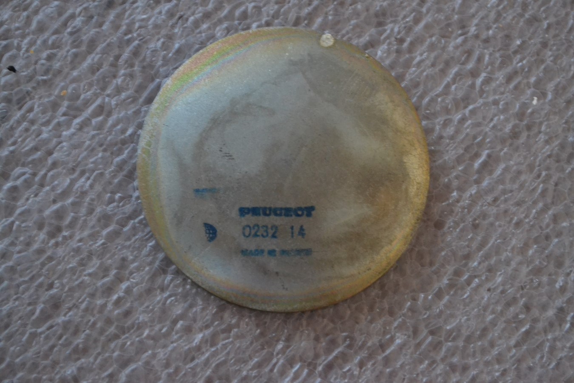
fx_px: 1196
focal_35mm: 75
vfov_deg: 18.2
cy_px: 192
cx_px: 287
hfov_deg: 27.0
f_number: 5.6
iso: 3200
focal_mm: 50
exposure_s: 1/15
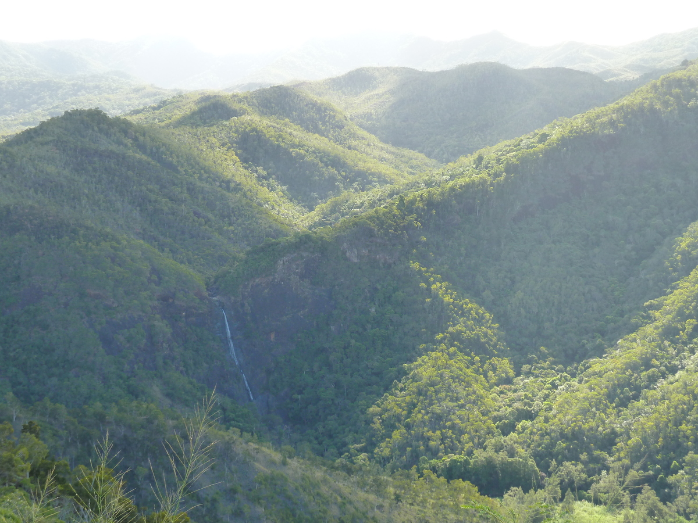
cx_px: 349
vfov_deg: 20.4
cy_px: 262
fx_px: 1452
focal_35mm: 72
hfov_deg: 27.0
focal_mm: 11.9
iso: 125
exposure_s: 1/80
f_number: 4.1
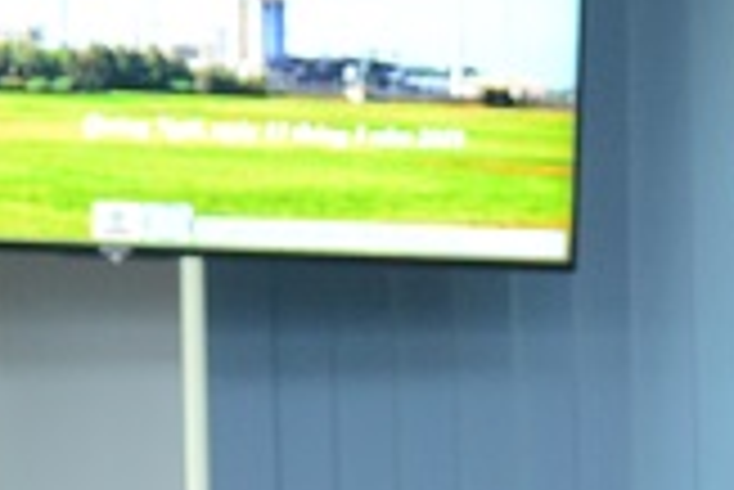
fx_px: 4245
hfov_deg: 9.7
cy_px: 1002
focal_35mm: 208
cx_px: 979
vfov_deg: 6.4
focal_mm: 50
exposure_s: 1/125
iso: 3200
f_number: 5.6
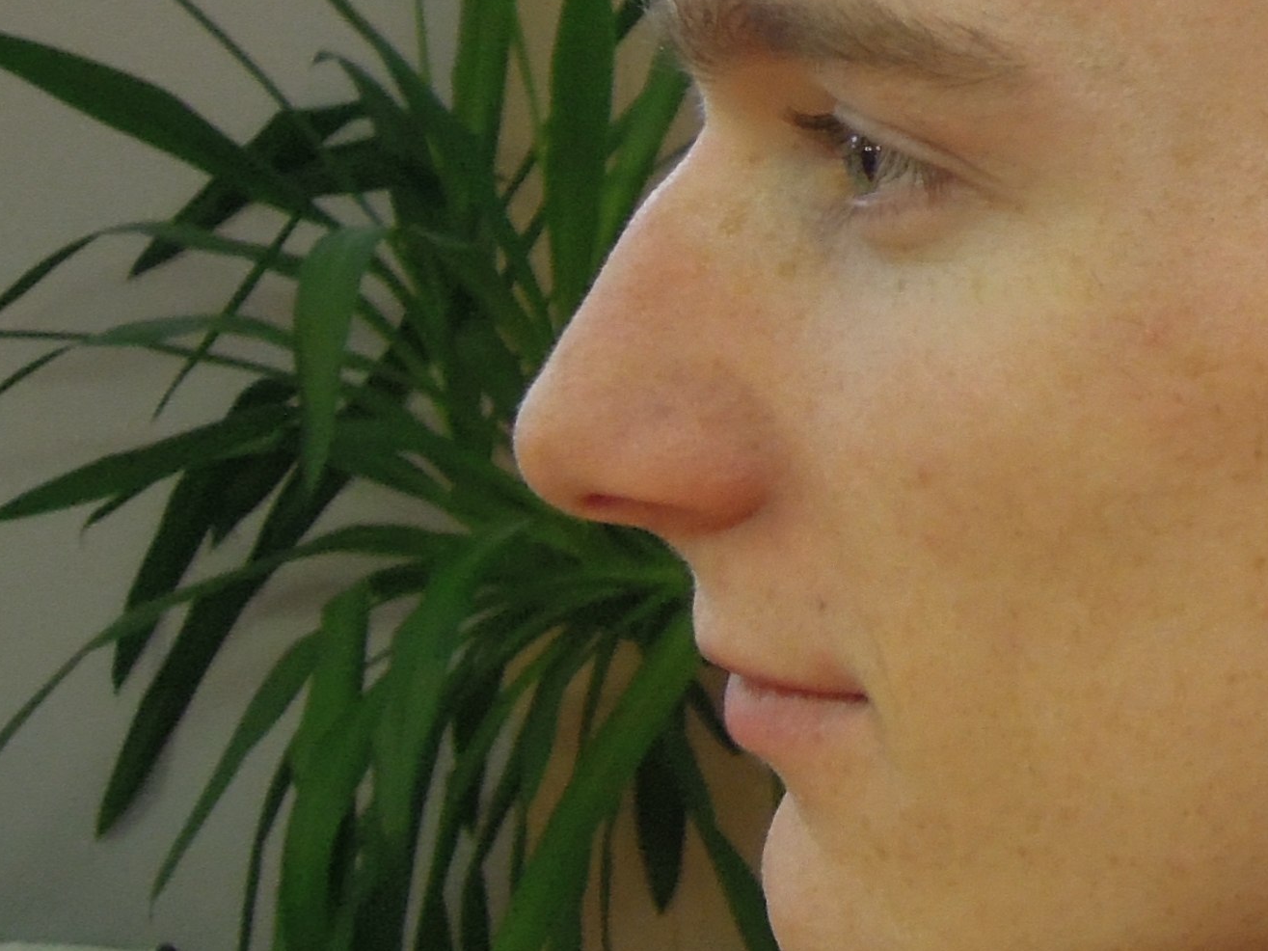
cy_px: -122
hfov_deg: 23.2
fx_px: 2674
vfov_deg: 19.3
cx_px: 1718
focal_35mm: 73
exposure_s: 1/30
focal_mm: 4.3
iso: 400
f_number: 2.8
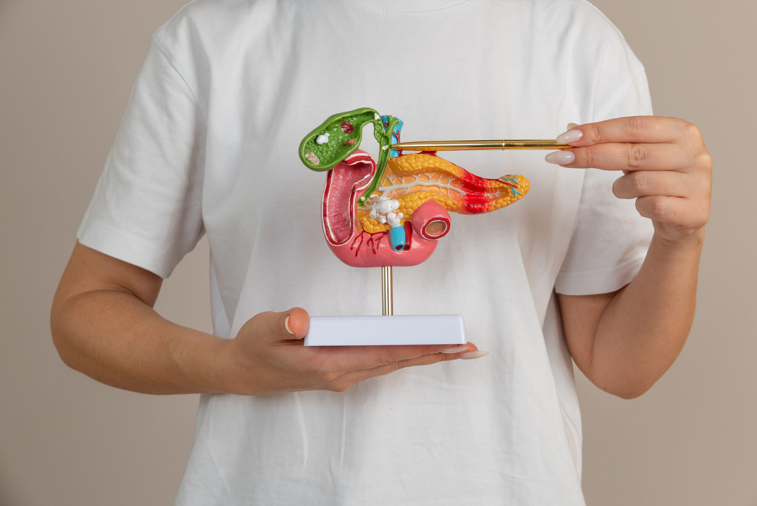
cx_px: 378
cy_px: 253
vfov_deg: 24.2
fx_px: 1178
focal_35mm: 56
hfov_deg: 35.6
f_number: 6.3
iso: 100
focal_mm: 25.4
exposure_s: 1/80
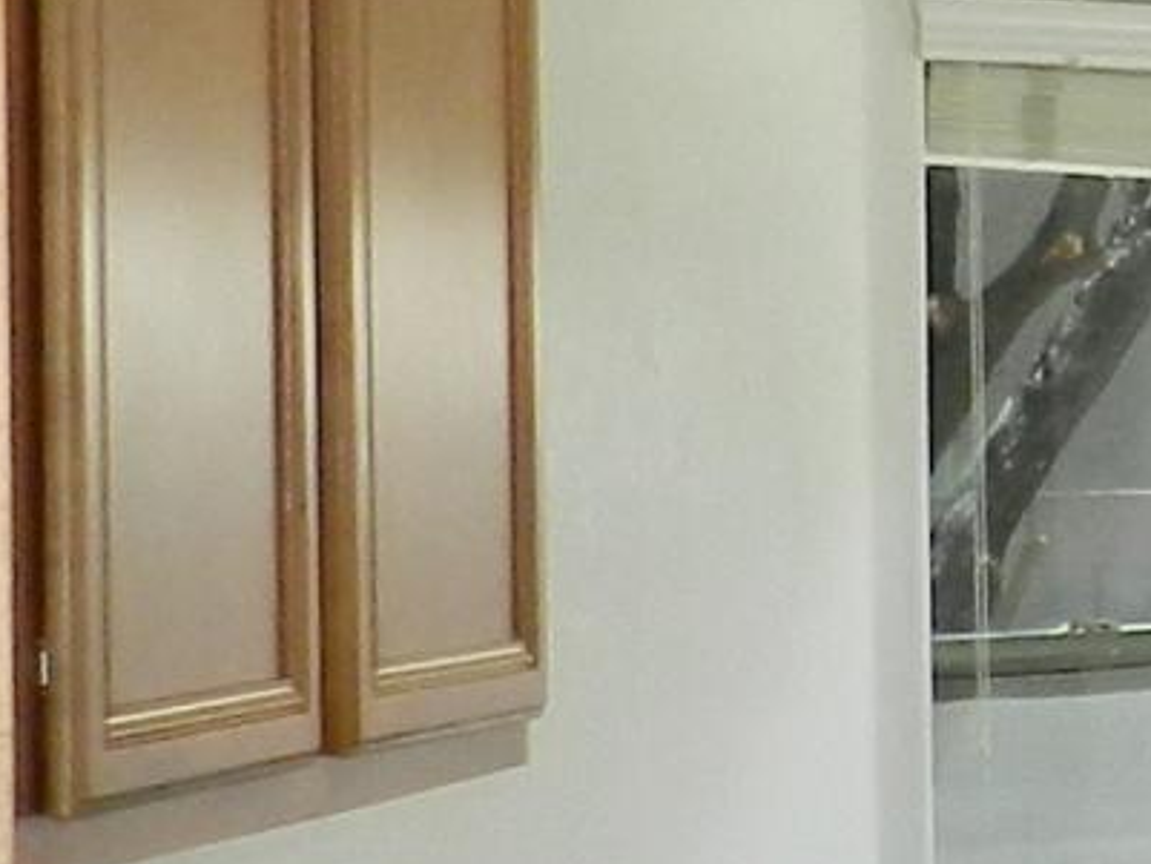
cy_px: 319
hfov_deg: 10.5
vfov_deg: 8.6
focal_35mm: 172
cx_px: 2342
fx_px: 5721
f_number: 3.4
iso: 160
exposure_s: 1/60
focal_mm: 4
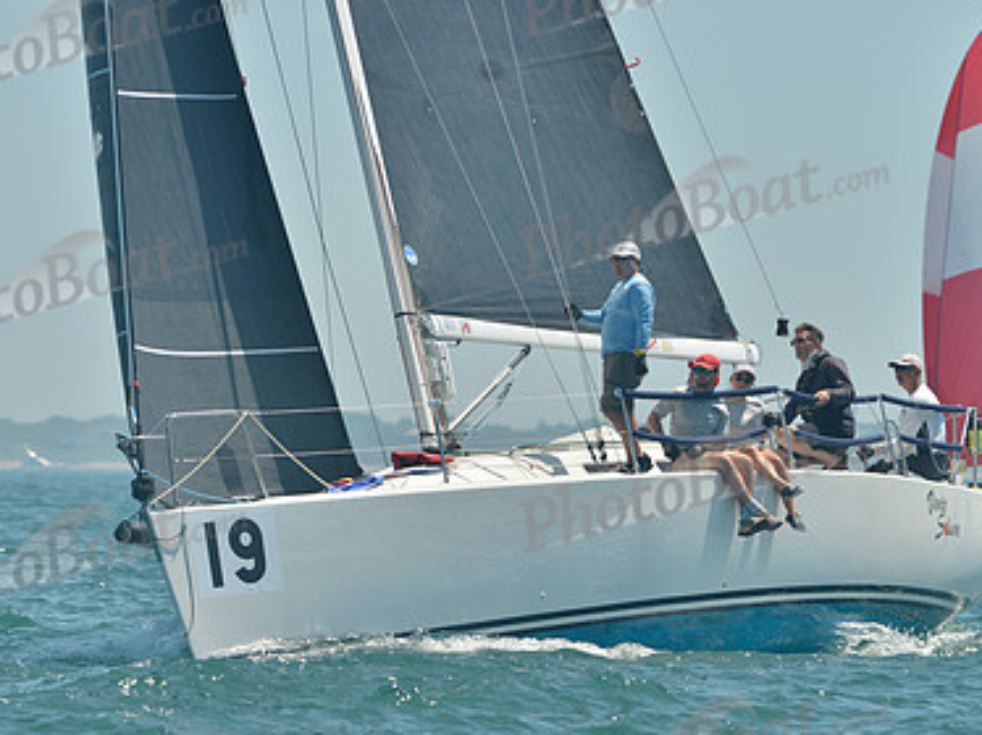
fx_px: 12276
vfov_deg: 3.4
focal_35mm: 433
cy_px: 385
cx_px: 386
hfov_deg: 4.6
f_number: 8
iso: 280
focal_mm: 290
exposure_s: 1/1000
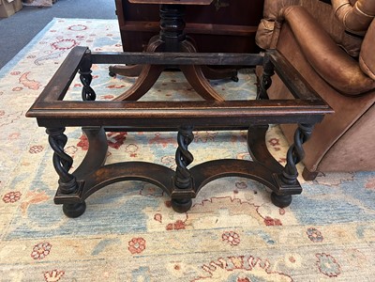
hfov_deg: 67.3
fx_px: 282
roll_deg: -2.3
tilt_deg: -37.4
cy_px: 141
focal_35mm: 26
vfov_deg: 53.1
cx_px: 188
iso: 320
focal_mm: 5.7
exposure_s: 1/50
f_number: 1.5
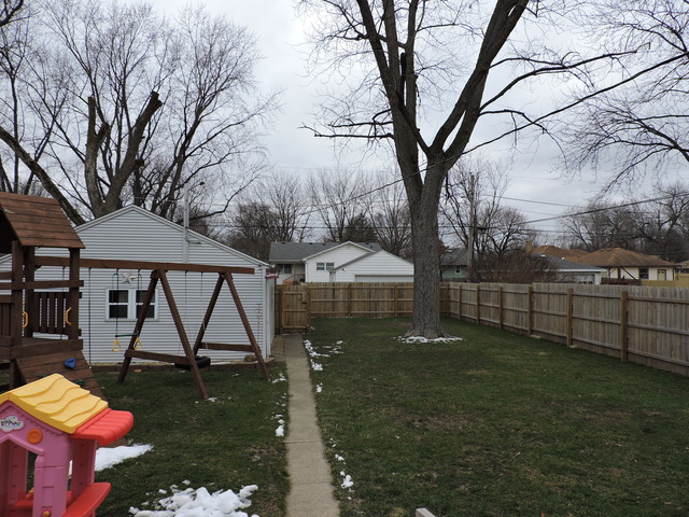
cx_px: 344
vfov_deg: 56.8
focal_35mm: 24
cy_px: 258
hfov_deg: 71.6
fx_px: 478
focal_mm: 4.3
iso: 100
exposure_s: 1/400
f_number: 3
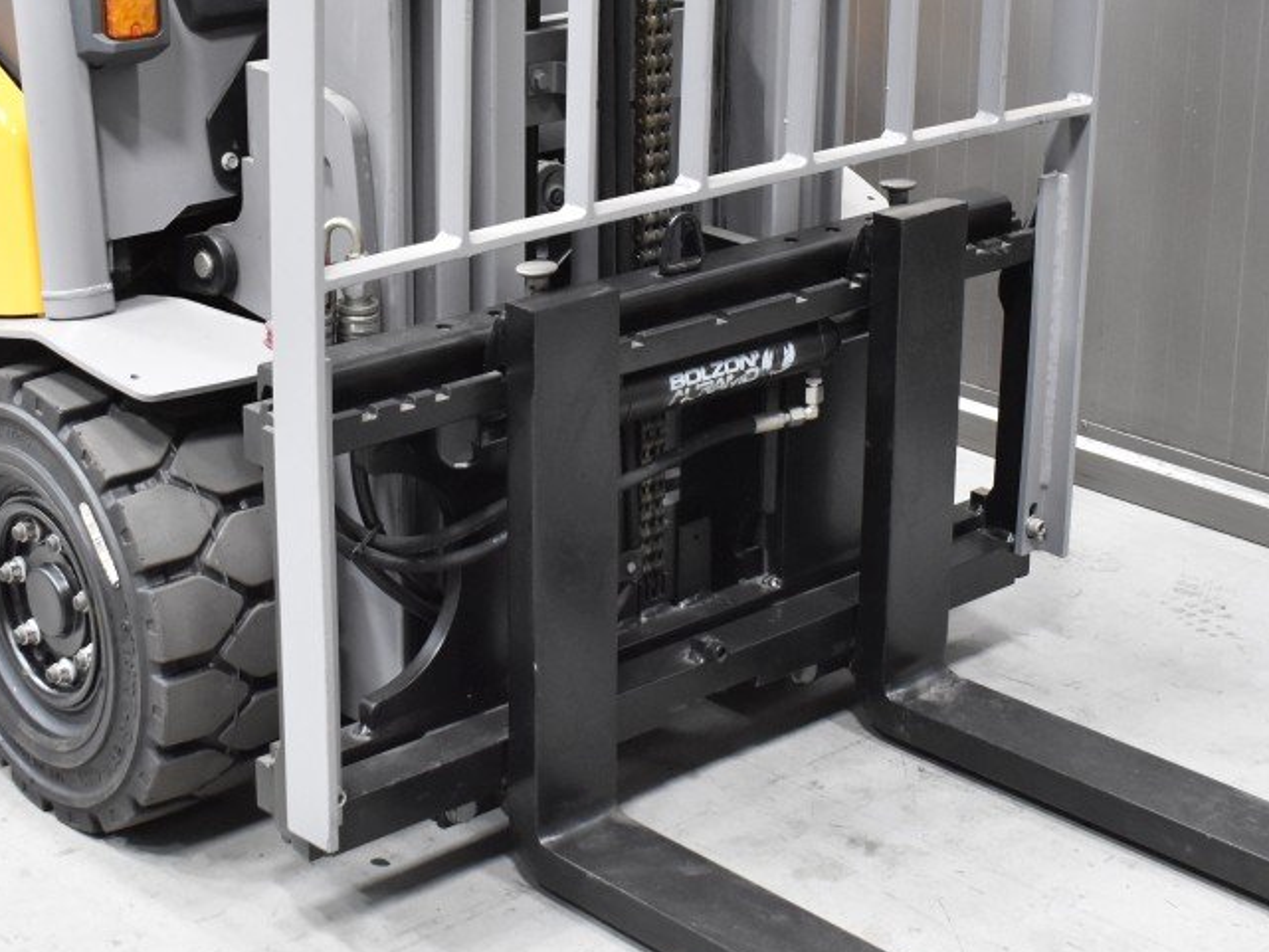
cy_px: 374
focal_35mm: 73
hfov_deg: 26.7
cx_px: 657
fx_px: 2673
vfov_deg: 20.2
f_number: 5
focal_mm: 27
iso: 1600
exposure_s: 1/20
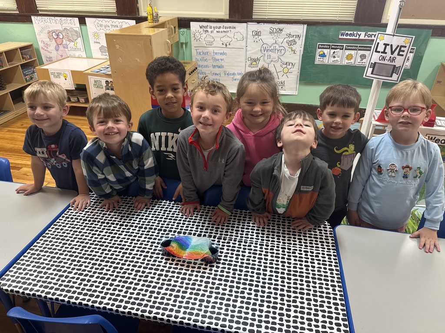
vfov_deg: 56.8
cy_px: 166
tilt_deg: -30.3
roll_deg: -0.4
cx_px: 222
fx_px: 309
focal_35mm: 24
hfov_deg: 71.6
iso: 200
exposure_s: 1/60
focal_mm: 6.76
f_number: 1.78
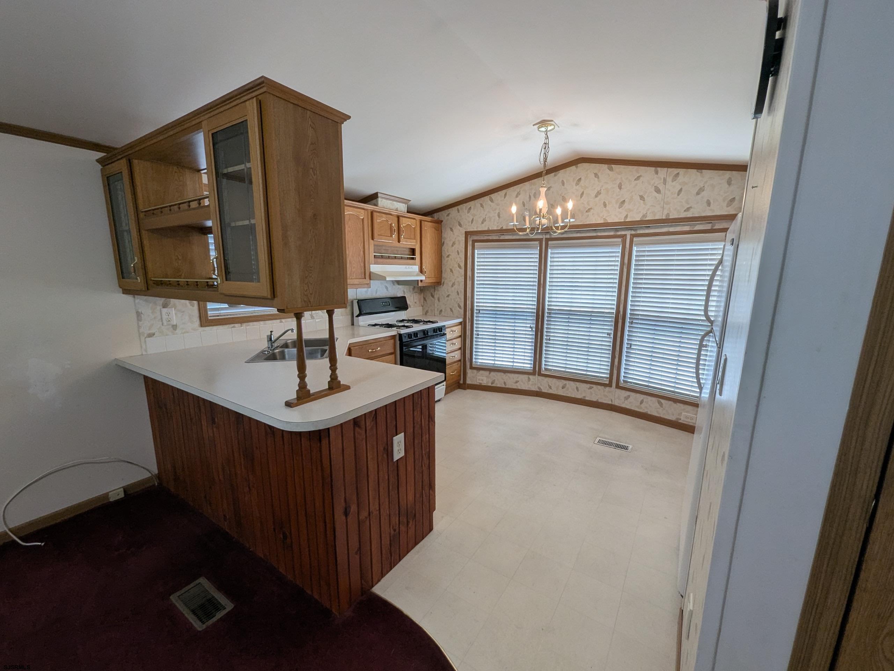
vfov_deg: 89.9
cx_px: 447
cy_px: 336
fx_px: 336
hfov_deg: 106.2
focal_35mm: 13
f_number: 2.2
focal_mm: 1.95
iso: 63
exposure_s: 1/120
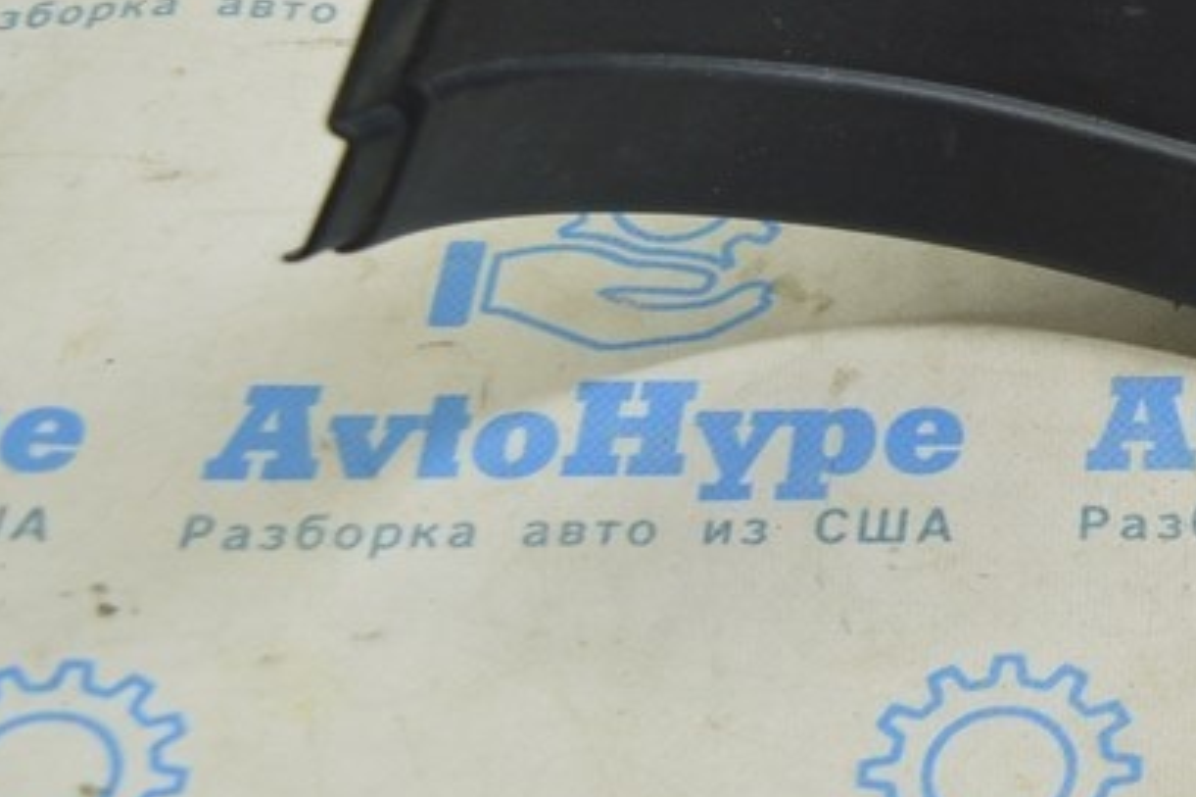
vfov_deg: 14.4
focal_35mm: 94
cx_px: 1487
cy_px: 137
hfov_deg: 20.1
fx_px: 3130
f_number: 5.6
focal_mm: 25
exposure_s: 1/20
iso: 400
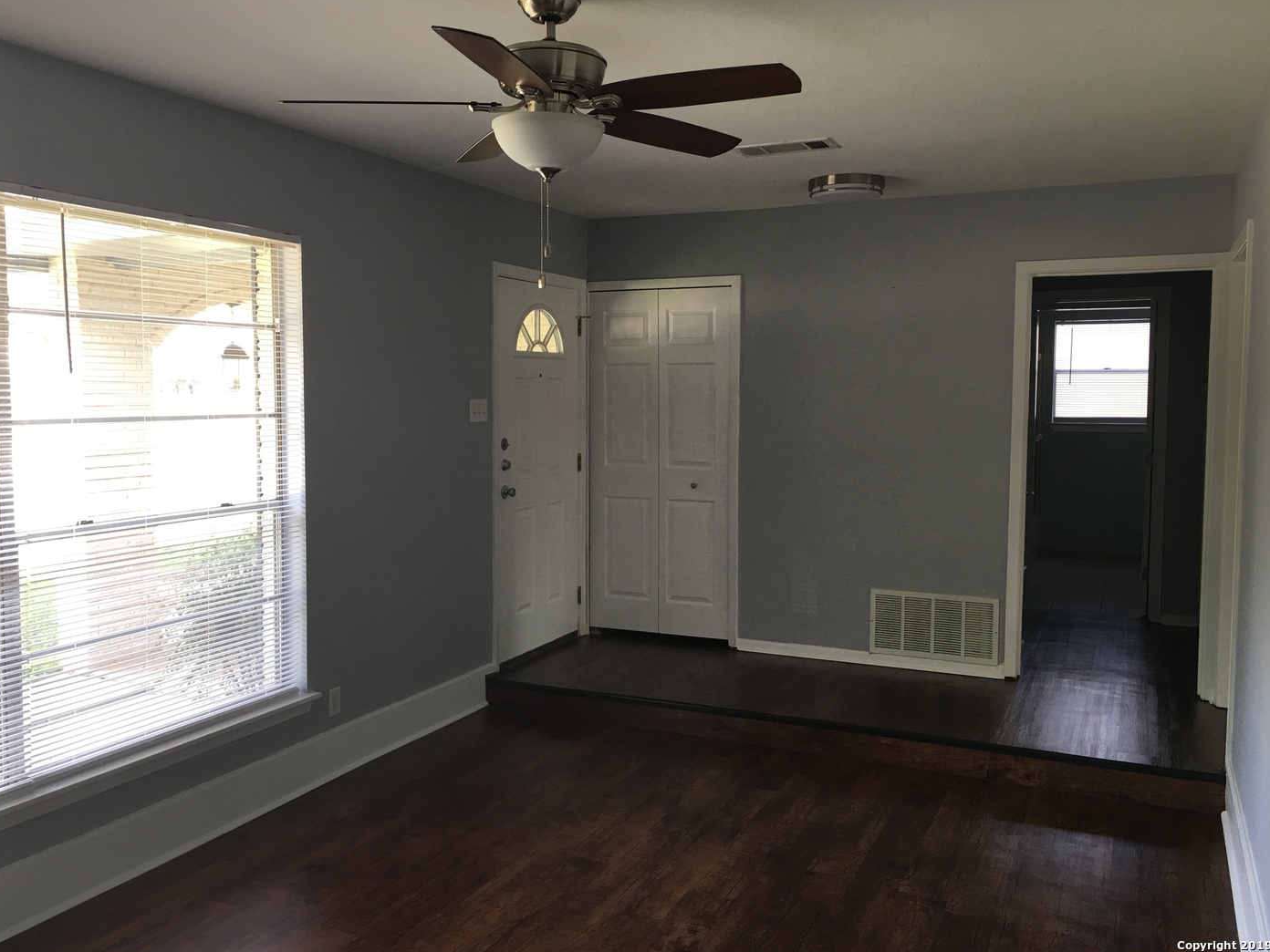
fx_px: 1101
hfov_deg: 60.0
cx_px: 618
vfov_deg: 46.8
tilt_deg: -2.3
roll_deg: +0.5
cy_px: 474
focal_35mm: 30
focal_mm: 4.15
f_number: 2.2
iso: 25
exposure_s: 1/40
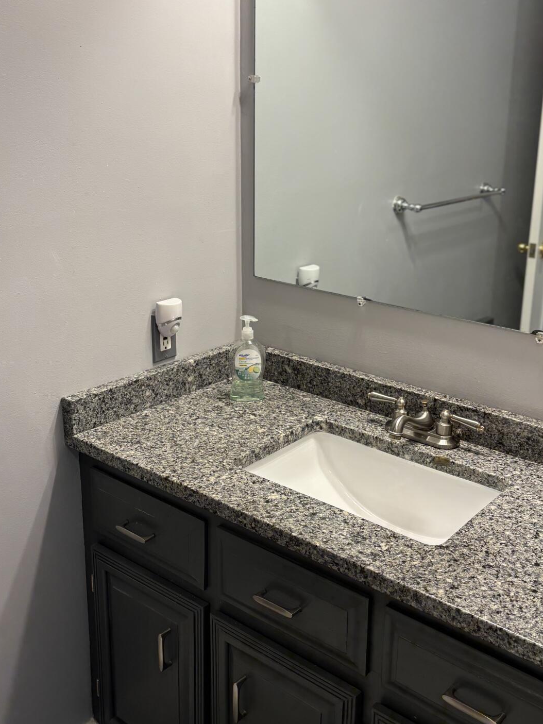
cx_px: 298
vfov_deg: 50.1
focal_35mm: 37
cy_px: 332
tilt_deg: -16.0
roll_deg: -3.2
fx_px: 774
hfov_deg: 38.6
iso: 80
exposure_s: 1/120
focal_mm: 5.96
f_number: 1.6
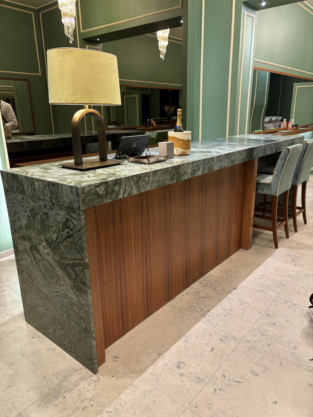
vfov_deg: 67.3
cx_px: 156
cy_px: 208
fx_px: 313
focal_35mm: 26
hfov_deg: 53.1
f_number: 1.6
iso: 200
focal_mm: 5.96
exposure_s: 1/50
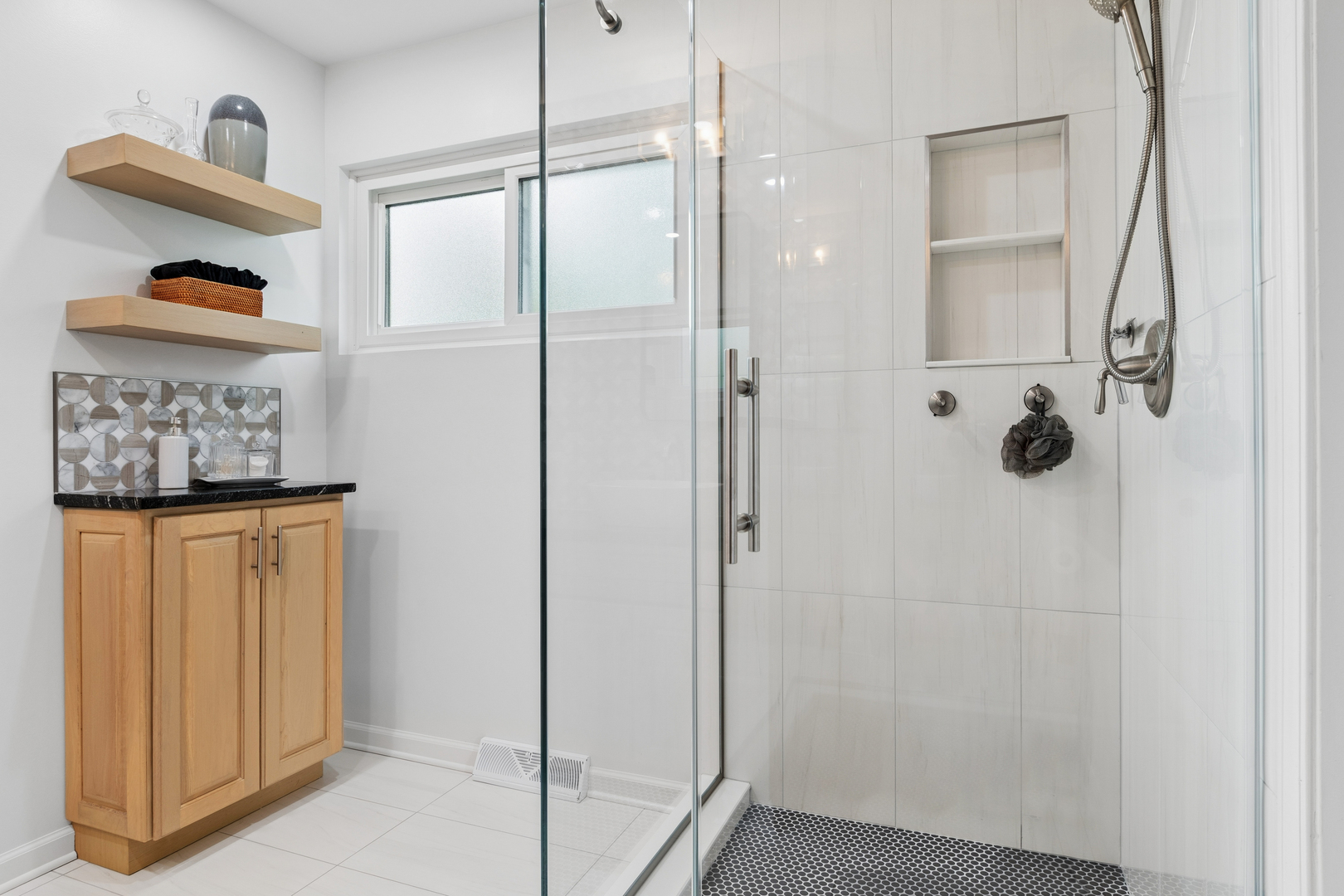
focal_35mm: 20
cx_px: 672
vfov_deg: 63.2
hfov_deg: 85.4
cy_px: 448
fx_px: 728
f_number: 8
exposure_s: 1/25
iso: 250
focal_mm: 13
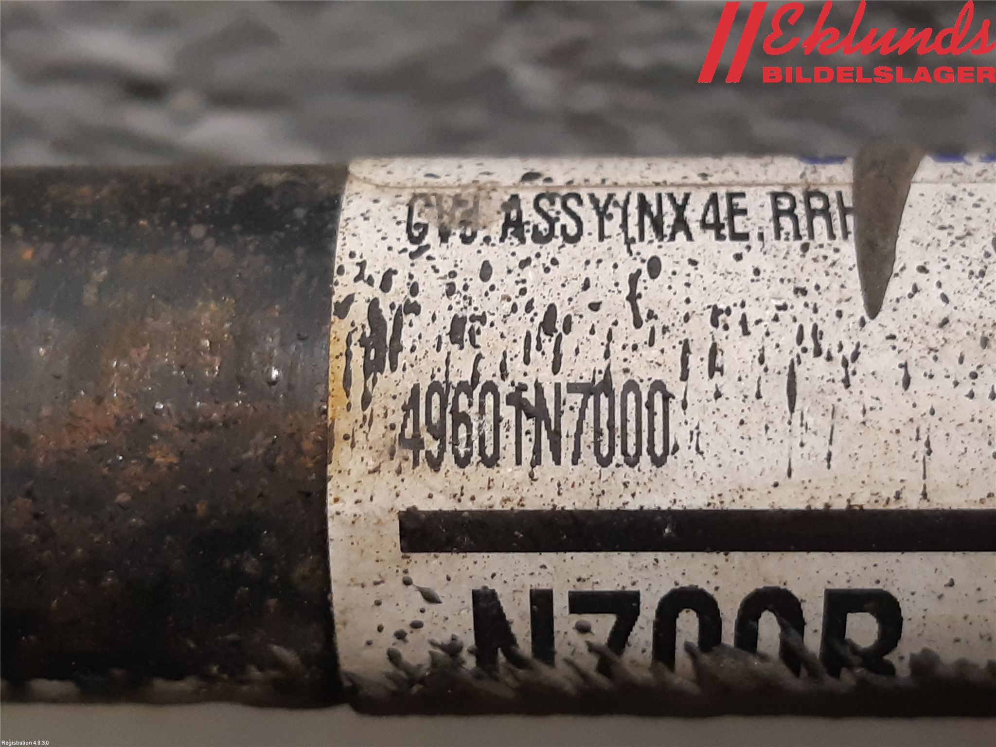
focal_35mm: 26
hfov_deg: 67.3
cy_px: 374
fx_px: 748
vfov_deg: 53.1
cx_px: 498
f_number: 1.7
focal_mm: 3.93
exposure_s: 1/50
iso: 200
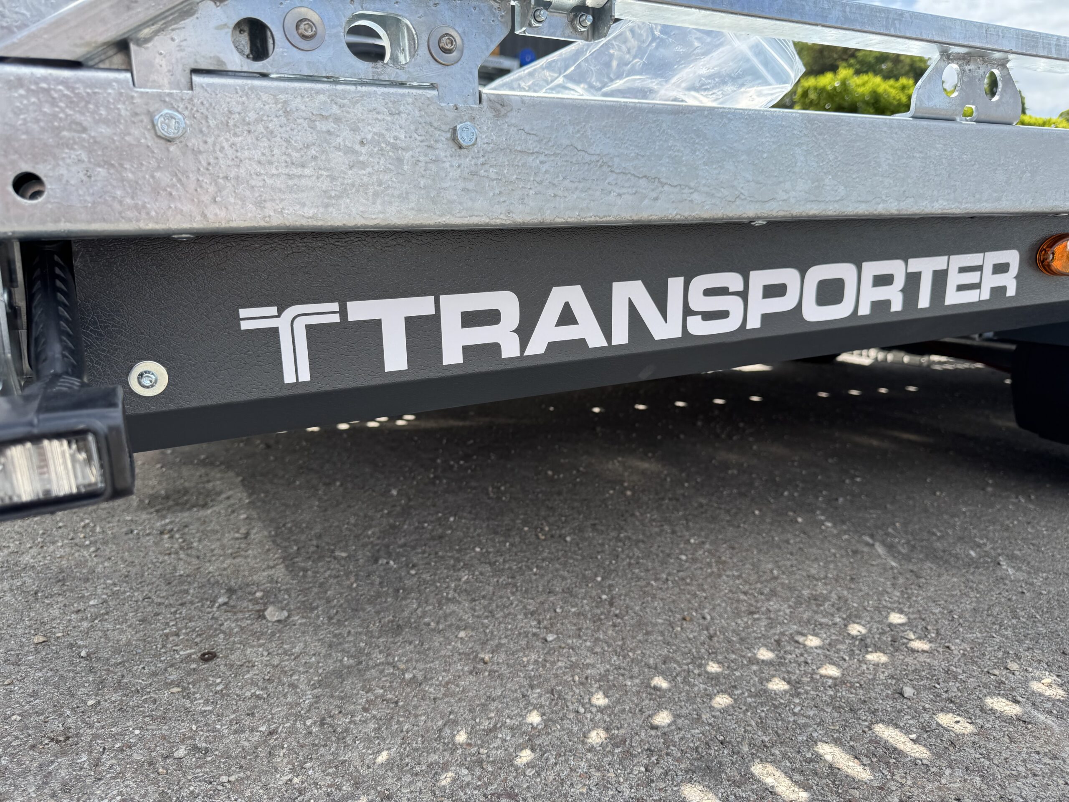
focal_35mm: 24
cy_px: 401
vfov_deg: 56.8
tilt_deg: -8.8
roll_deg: -0.8
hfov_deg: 71.6
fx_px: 741
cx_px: 534
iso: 80
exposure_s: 1/1980
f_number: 1.78
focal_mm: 6.76
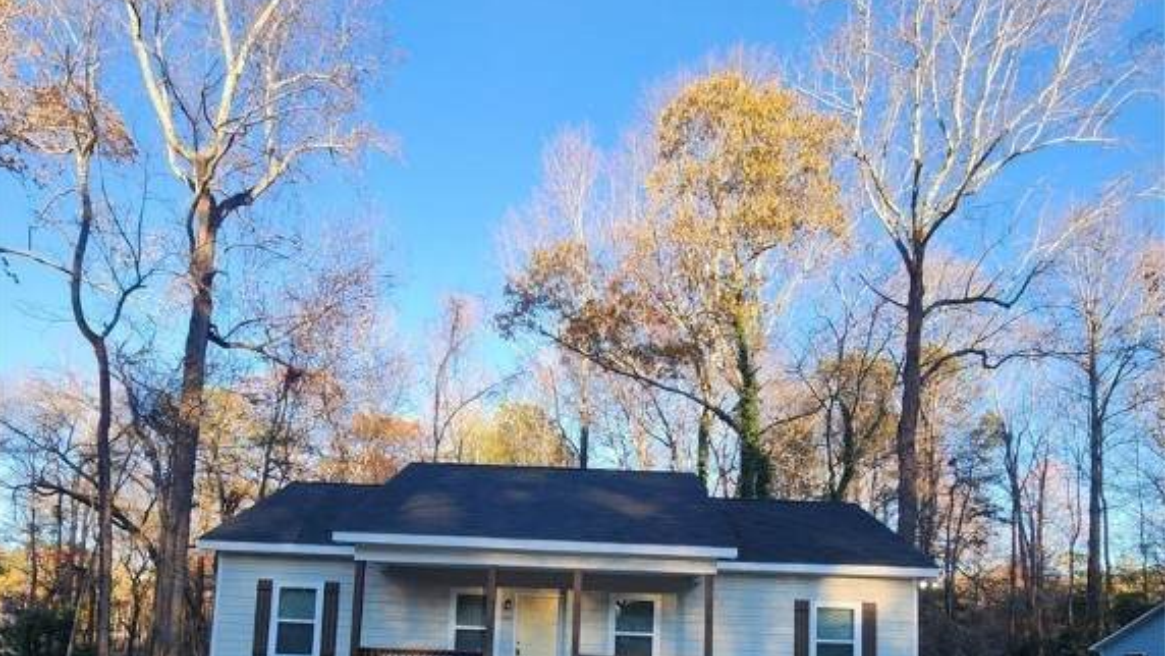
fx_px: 587
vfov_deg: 50.6
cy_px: 609
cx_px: 580
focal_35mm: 19
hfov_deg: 89.6
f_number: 2.2
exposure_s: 1/267
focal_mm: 2.2
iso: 50
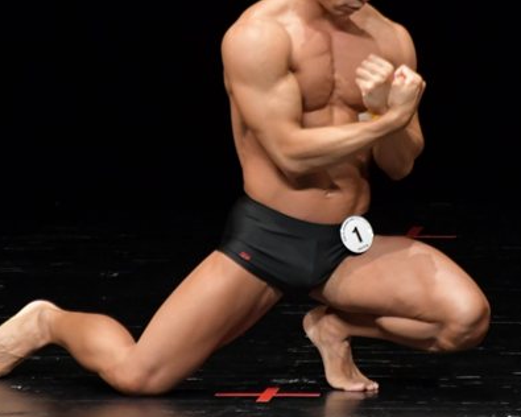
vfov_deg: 1.9
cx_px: 271
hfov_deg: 2.3
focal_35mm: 828
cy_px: 170
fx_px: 12767
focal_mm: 300
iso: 3200
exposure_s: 1/400
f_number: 5.6
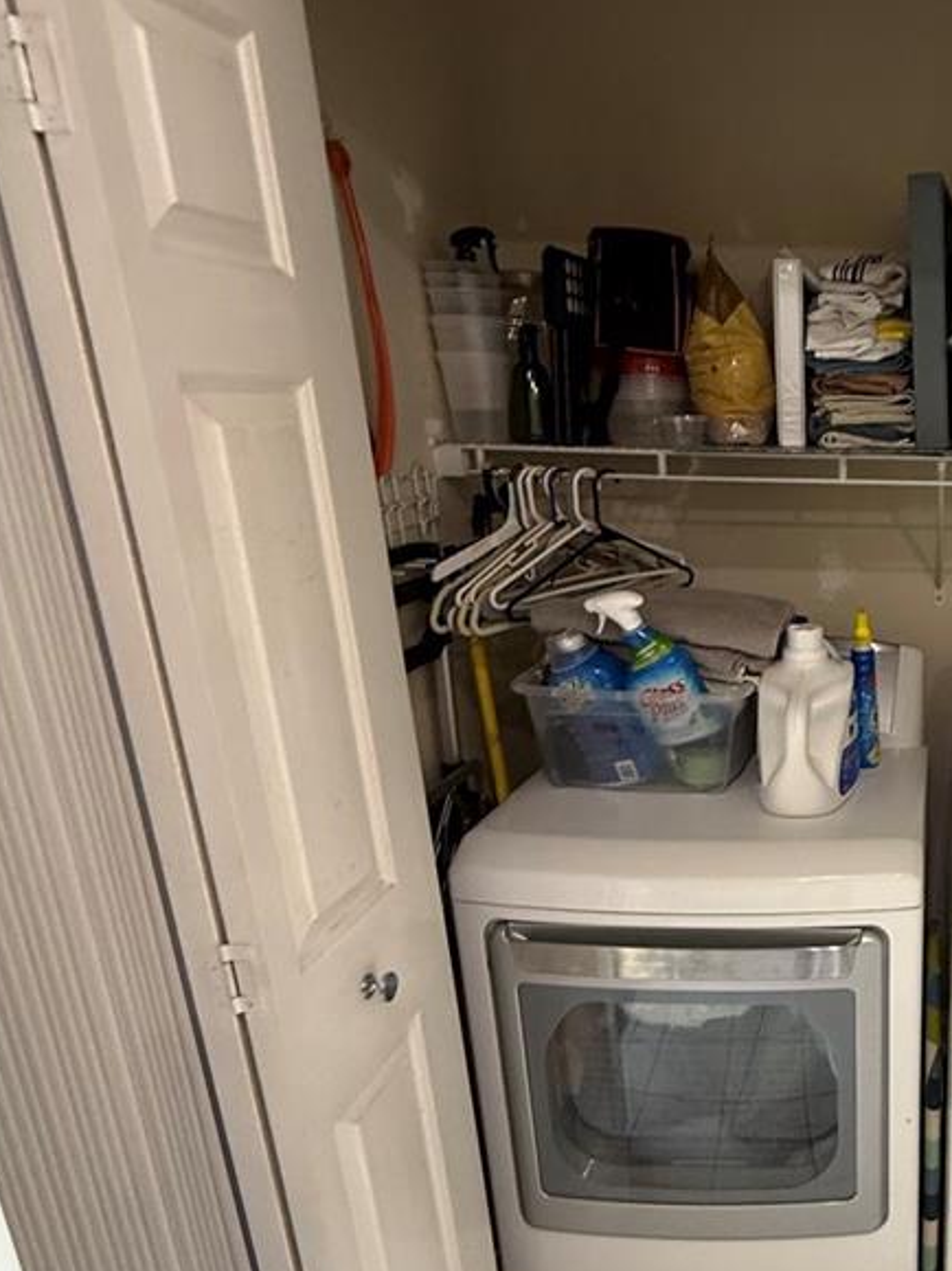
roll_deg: -3.0
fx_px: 1064
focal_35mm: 29
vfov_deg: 61.2
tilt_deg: -18.2
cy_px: 751
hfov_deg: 41.7
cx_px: 956
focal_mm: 2.22
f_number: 2.2
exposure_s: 1/60
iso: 200
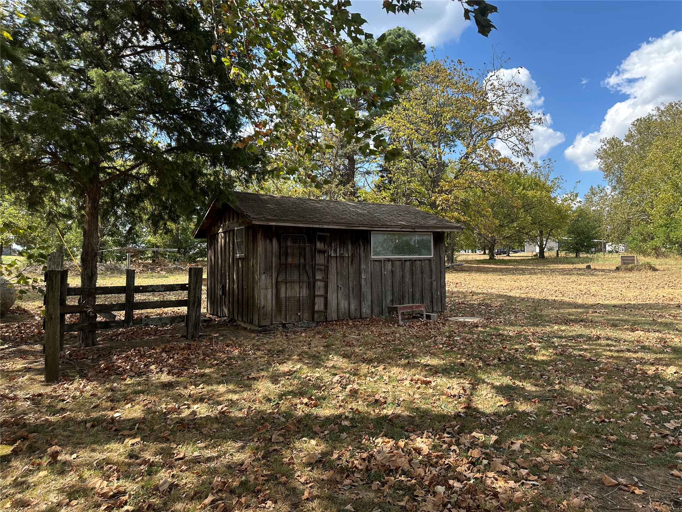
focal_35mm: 24
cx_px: 341
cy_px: 256
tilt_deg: +4.0
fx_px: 473
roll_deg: -1.1
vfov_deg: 56.8
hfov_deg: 71.6
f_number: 1.78
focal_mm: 6.86
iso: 80
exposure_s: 1/1272
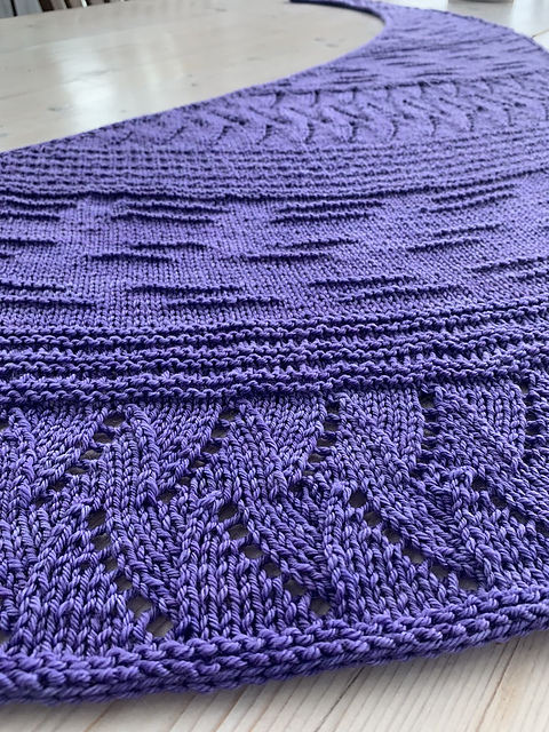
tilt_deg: -40.4
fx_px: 550
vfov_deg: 67.3
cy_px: 366
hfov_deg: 53.1
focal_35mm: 26
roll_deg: -1.7
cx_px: 274
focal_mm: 4.25
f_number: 1.8
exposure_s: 1/91
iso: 100
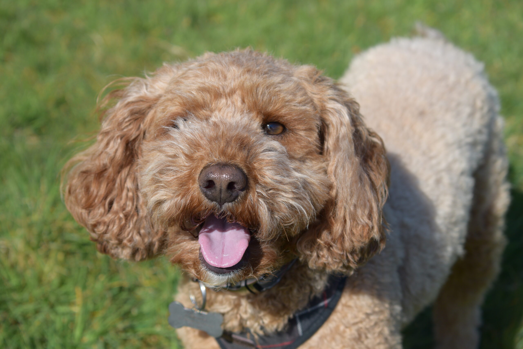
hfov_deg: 24.6
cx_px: 262
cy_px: 174
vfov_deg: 16.6
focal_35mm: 82
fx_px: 1199
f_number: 5.6
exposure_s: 1/800
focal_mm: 55
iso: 200
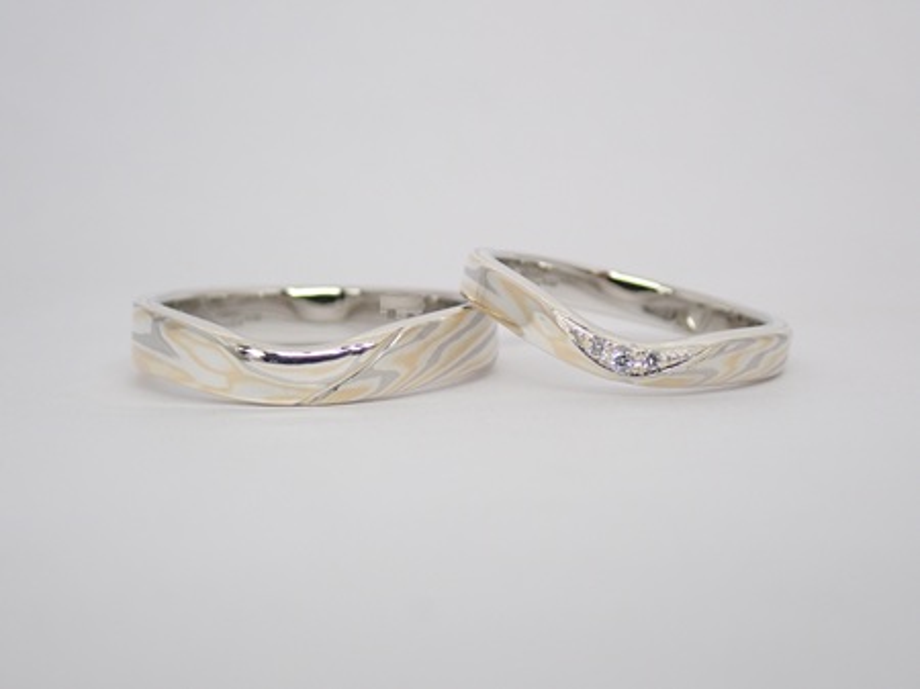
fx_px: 2045
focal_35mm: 77
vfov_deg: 19.1
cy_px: 344
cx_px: 460
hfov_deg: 25.3
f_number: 4.1
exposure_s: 1/100
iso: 200
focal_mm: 13.65
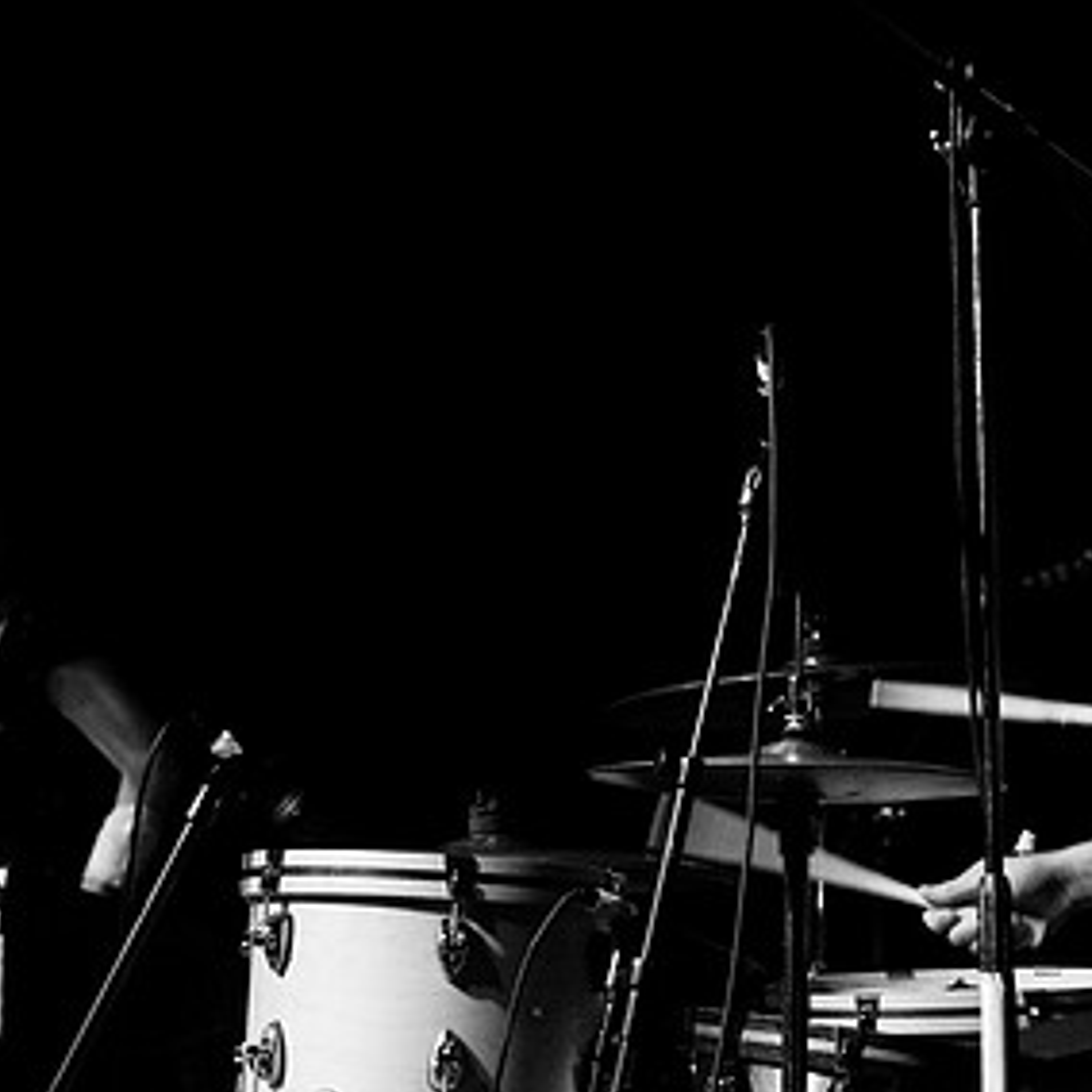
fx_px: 4818
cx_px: 650
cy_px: 540
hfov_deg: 12.9
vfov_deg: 12.9
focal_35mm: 135
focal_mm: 52
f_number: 2.8
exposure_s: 1/80
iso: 1000
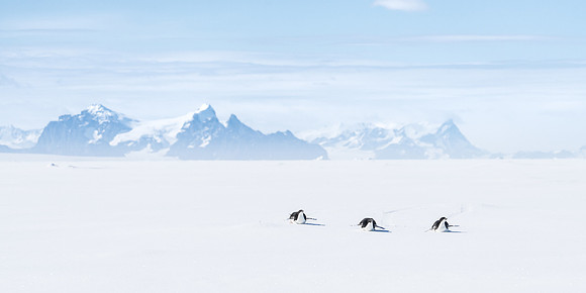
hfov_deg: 9.3
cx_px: 303
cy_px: 178
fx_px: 3605
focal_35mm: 238
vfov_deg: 4.7
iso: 250
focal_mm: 200
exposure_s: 1/2000
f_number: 7.1
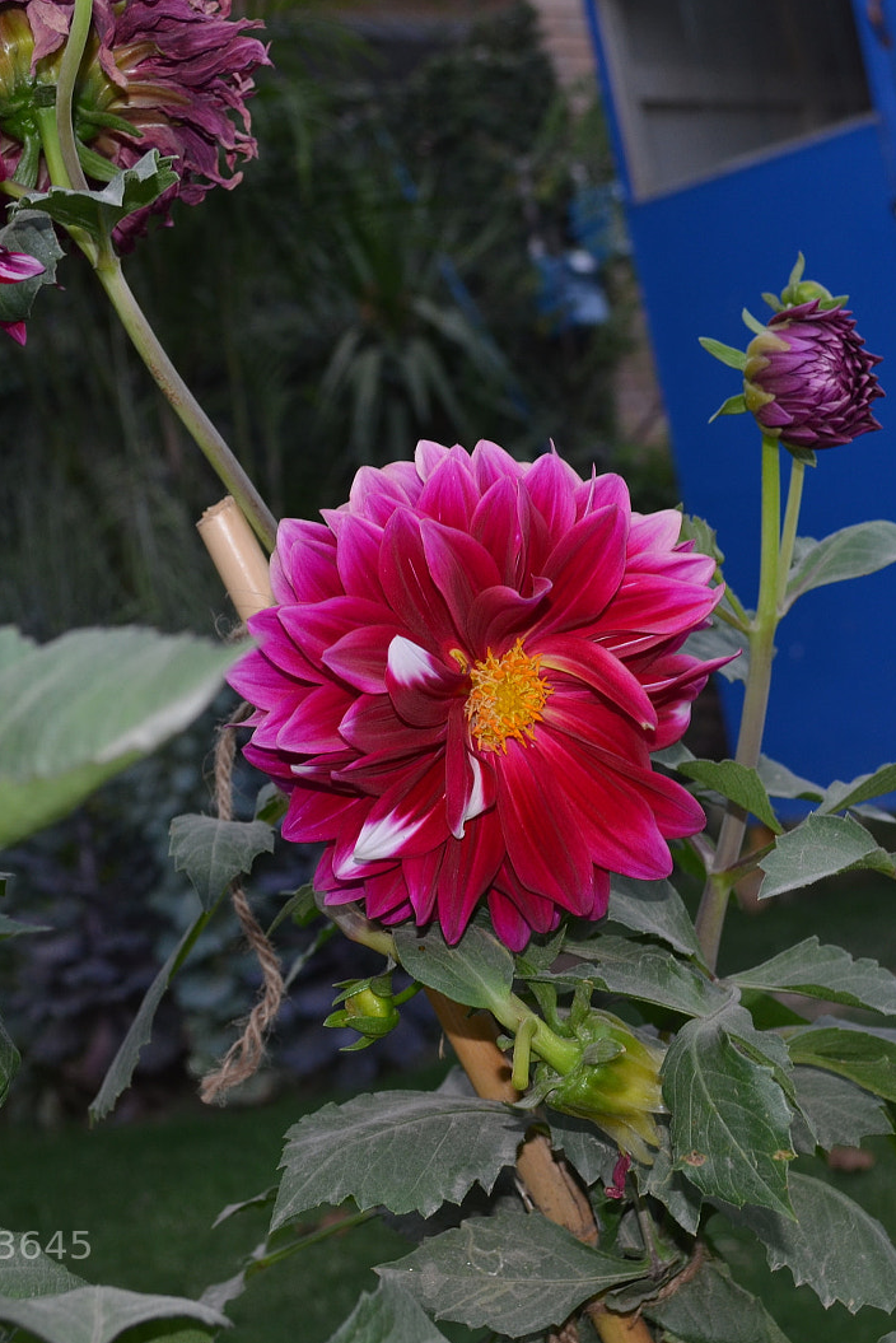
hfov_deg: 23.0
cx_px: 444
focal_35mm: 59
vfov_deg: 33.9
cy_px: 672
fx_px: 2201
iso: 200
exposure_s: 1/30
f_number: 5.6
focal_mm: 26
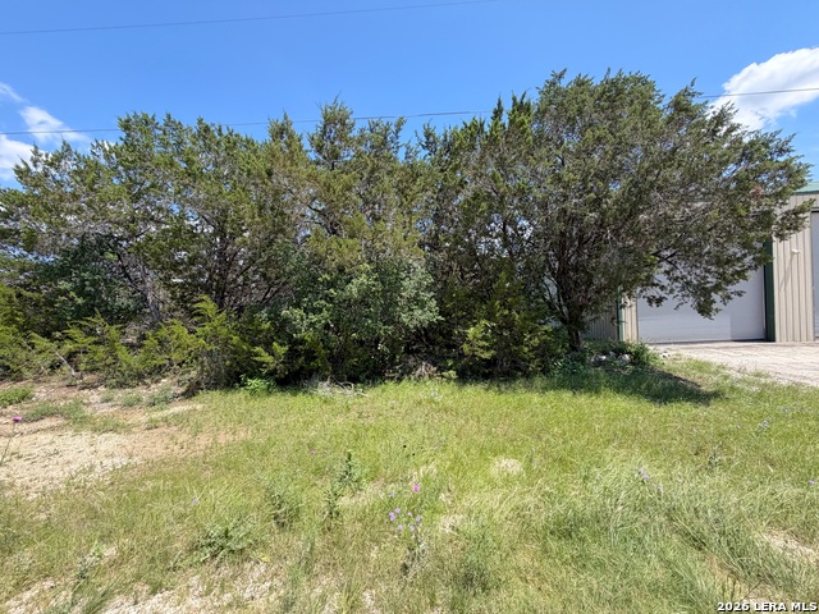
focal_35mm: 14
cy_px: 307
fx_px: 331
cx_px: 410
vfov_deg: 85.7
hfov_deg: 102.1
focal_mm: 2.22
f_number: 2.2
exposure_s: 1/672
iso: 40
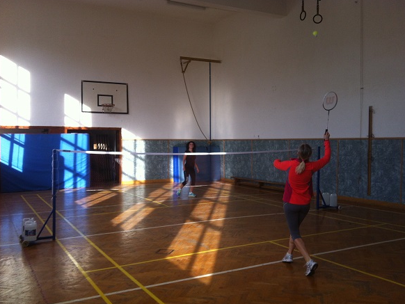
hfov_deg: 51.3
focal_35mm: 36
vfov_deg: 39.7
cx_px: 201
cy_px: 151
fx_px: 421
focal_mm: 3.85
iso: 80
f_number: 2.8
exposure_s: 1/131
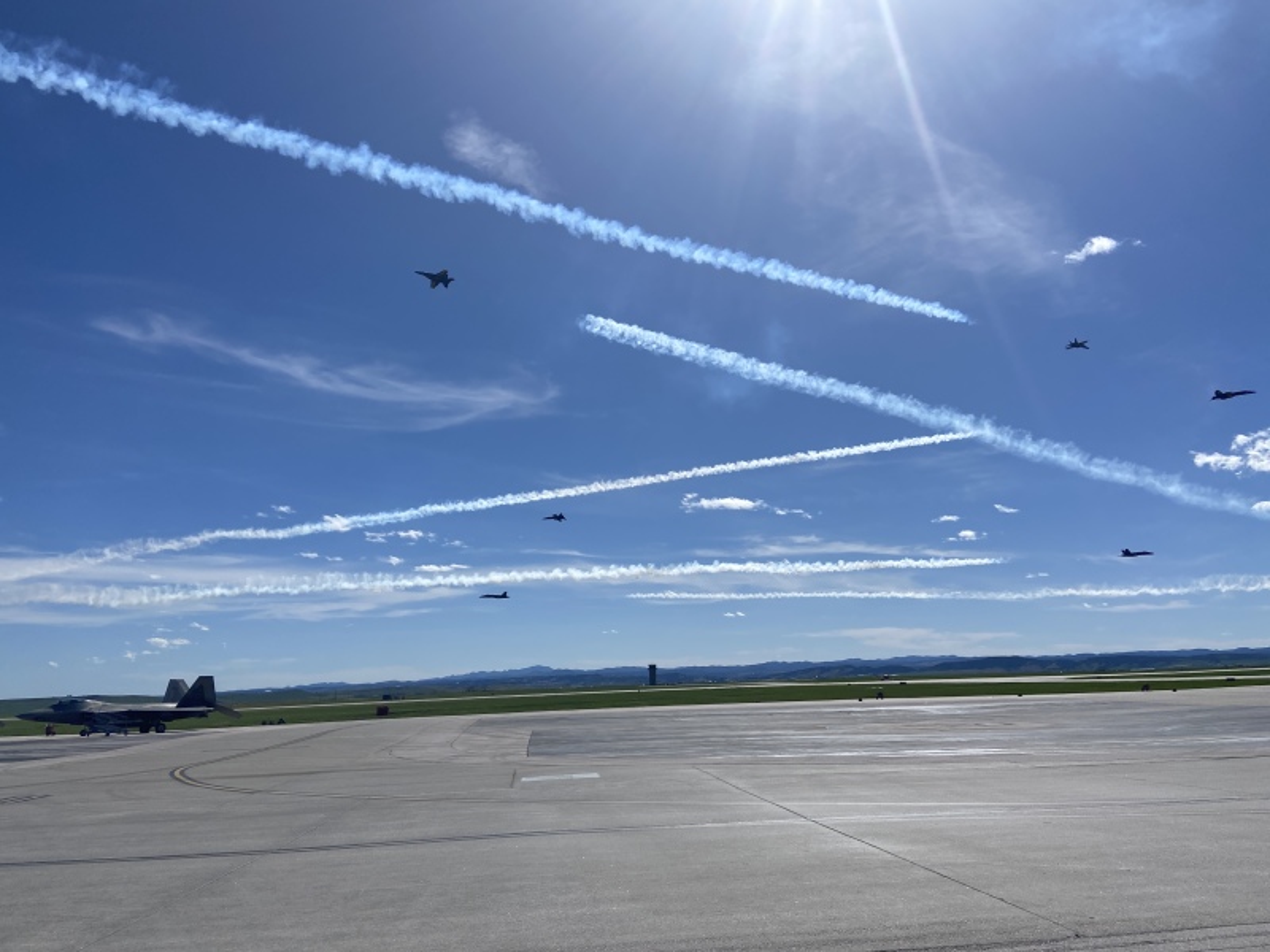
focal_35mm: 26
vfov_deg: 53.1
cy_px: 476
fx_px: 954
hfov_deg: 67.3
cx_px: 635
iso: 32
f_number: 1.8
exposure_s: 1/8850
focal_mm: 4.25
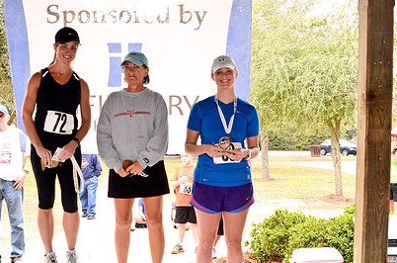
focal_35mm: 52
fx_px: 572
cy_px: 182
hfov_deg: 37.9
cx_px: 133
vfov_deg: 25.7
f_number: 4.5
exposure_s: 1/125
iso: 640
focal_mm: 24
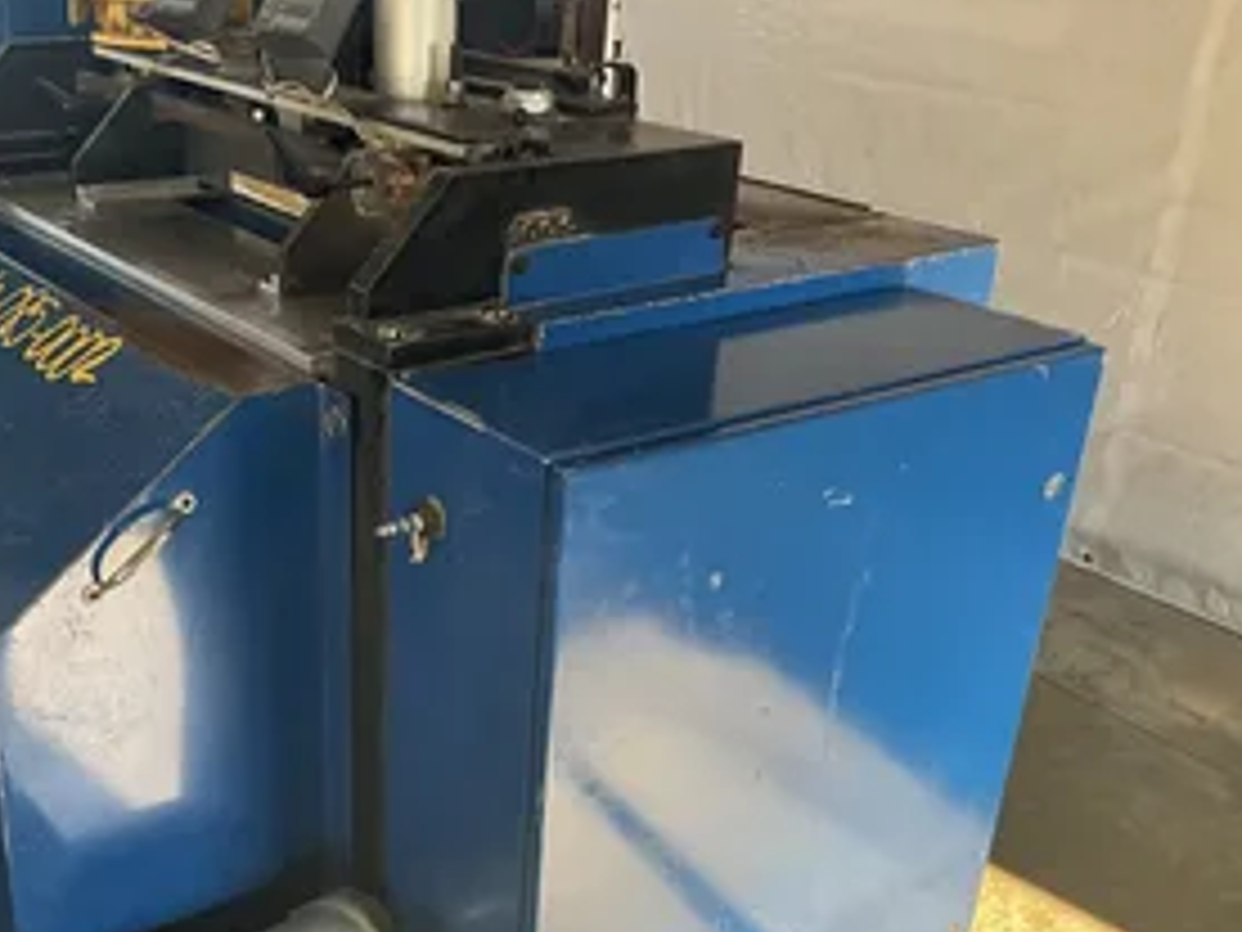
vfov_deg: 34.0
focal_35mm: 42
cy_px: 626
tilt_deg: -26.9
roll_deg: -1.4
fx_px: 1507
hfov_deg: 44.5
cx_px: 482
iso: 64
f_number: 1.8
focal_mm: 3
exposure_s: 1/108
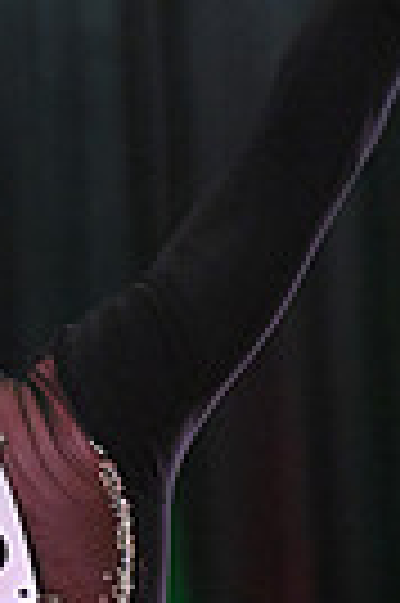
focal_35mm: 695
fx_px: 11612
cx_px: -231
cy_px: 1125
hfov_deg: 2.0
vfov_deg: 3.0
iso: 4000
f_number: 5
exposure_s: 1/400
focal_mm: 160
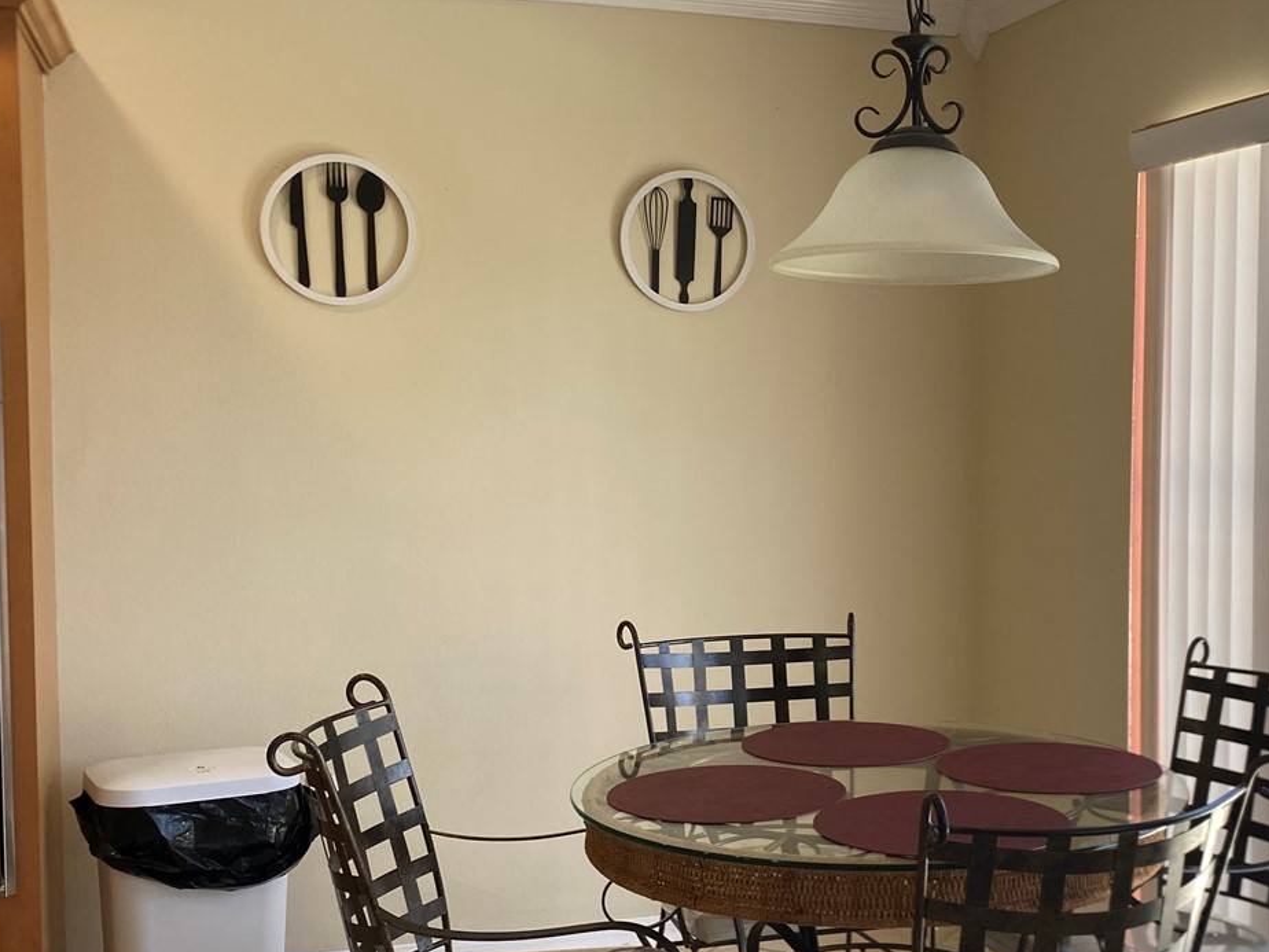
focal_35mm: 45
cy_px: 514
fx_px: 1650
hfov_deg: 41.5
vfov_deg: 32.2
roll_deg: +0.0
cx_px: 857
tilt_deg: -4.2
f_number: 1.8
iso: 40
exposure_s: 1/120
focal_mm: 4.25
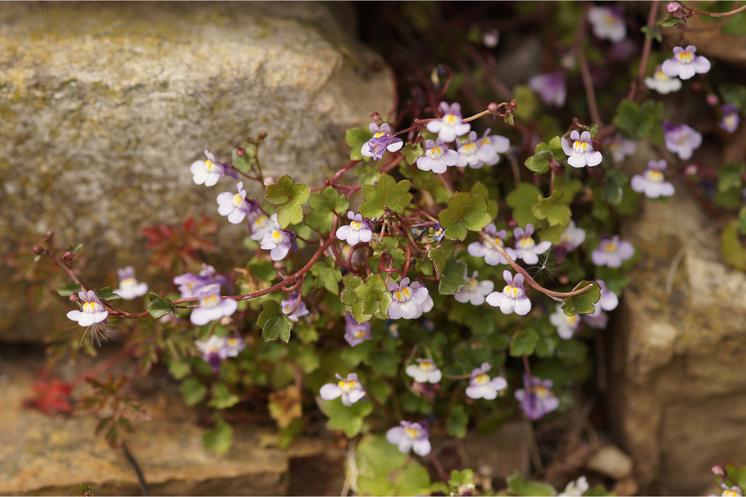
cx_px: 373
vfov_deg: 9.1
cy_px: 248
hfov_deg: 13.7
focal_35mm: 150
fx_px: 3108
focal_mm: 100
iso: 100
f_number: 3.5
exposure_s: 1/400
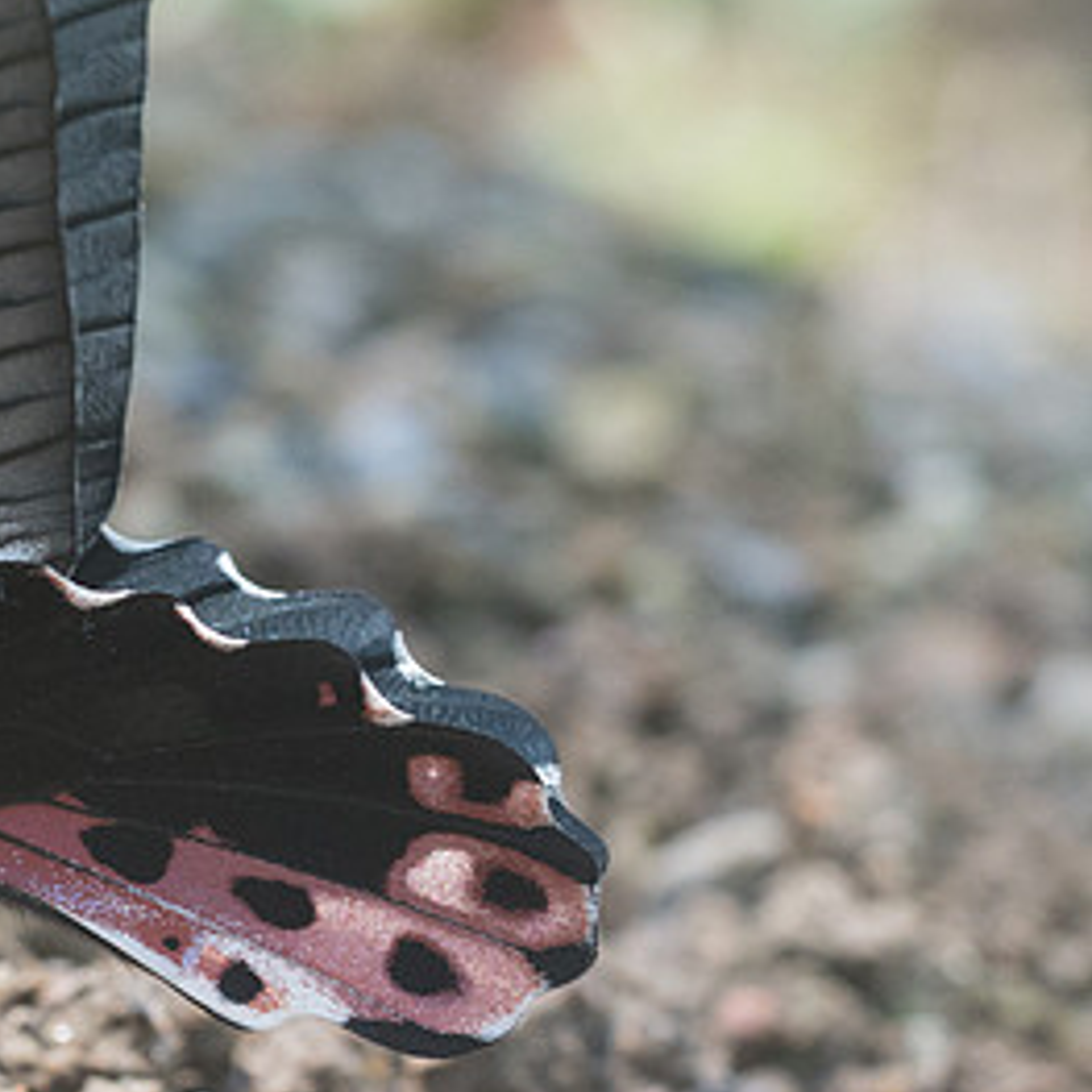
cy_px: 739
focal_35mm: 722
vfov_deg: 2.4
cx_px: -234
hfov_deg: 2.4
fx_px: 25768
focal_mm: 150
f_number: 5
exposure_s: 1/400
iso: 800
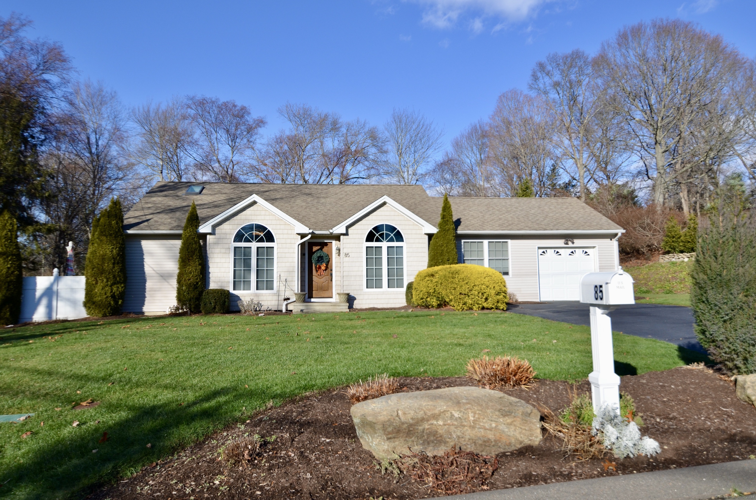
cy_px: 250
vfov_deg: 52.9
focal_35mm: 24
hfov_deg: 73.9
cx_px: 378
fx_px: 503
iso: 250
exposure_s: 1/2500
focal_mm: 16
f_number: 5
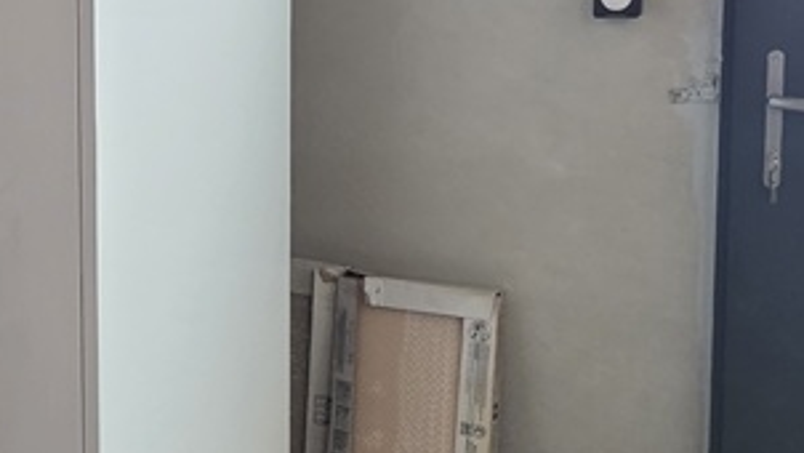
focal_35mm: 48
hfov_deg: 40.3
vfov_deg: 24.5
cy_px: 83
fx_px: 1023
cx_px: 109
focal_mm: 2.2
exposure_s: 1/50
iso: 250
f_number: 1.9
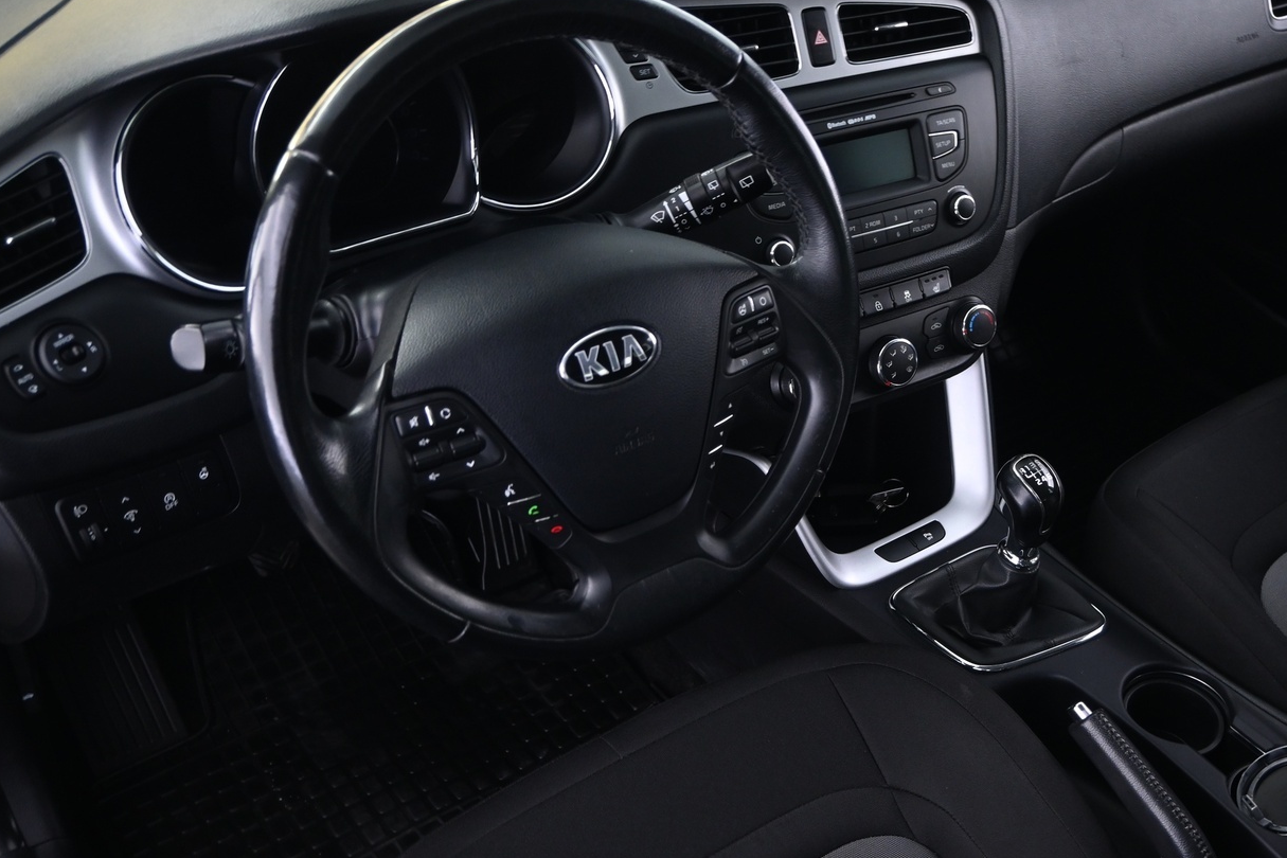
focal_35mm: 40
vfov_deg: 33.2
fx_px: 1430
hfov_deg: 48.0
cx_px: 815
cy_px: 543
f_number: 3.8
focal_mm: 20
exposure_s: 1/5
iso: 1000
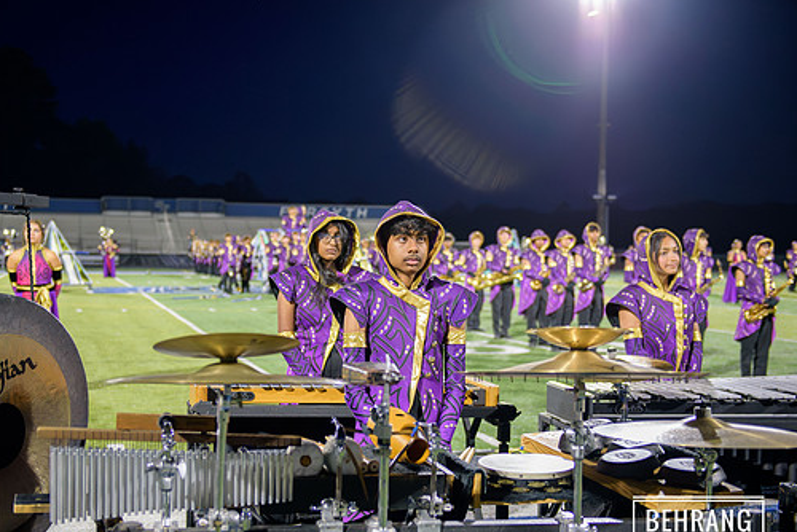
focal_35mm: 51
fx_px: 1130
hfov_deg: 38.8
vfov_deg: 26.5
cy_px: 305
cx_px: 355
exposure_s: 1/400
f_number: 2.8
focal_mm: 44
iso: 3600
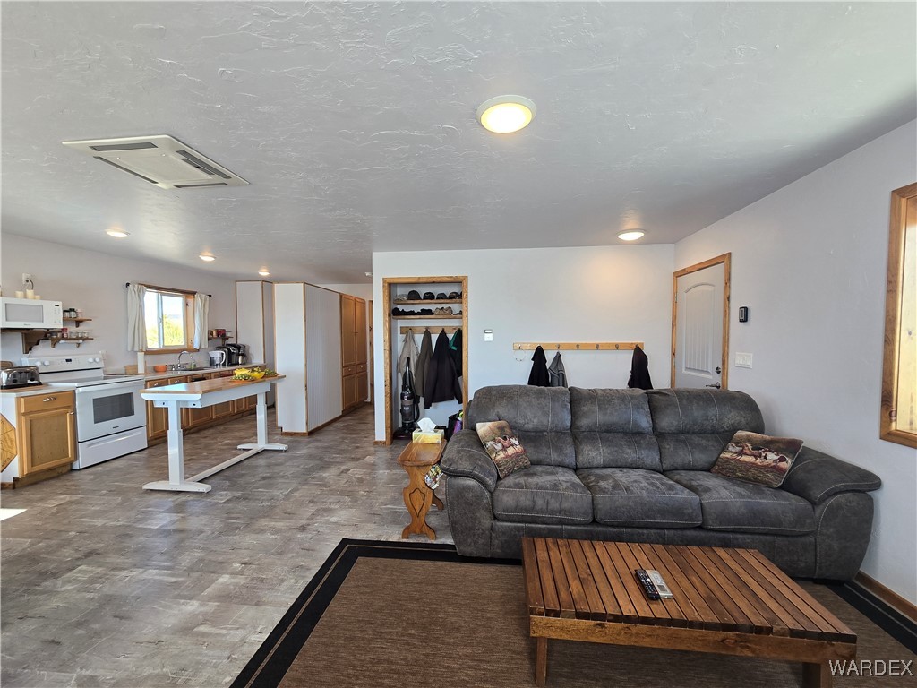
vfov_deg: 89.9
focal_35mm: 13
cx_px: 458
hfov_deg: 106.2
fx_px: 344
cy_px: 344
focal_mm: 2.2
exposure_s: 1/60
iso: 64
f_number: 2.2
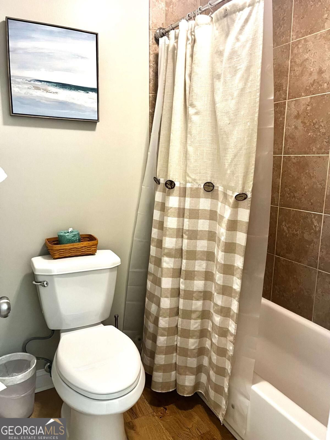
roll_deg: -0.1
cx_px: 165
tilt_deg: -11.2
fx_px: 330
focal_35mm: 26
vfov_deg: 67.3
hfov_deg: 53.1
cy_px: 220
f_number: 1.6
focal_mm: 5.1
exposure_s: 1/60
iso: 250
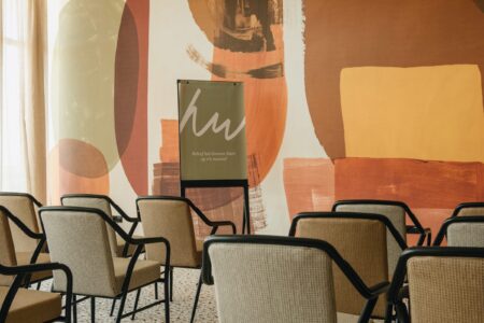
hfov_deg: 45.4
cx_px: 242
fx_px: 578
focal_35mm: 43
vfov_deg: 31.2
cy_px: 162
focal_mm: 28.8
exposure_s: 1/8
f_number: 9
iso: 250
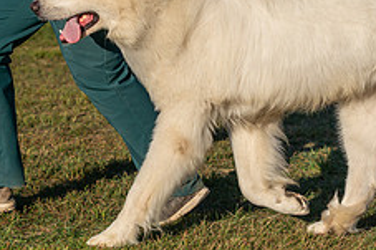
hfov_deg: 10.4
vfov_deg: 6.9
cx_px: 157
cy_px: -42
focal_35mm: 197
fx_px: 2056
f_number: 4.5
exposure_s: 1/1250
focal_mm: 77
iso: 100
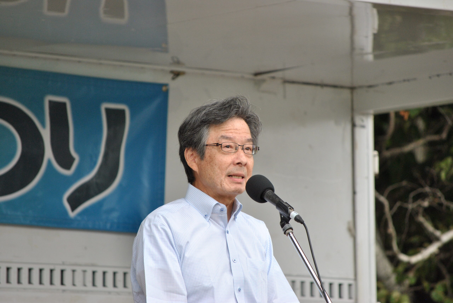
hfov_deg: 6.9
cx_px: 226
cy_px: 152
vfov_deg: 4.6
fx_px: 3780
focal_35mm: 300
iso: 400
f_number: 5.6
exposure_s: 1/800
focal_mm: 200
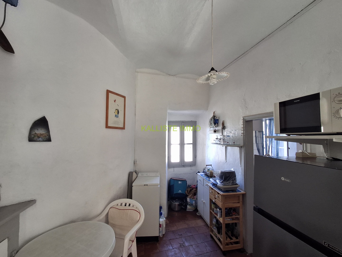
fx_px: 158
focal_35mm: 16
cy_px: 128
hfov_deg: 94.5
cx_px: 171
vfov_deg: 78.1
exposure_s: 1/50
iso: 64
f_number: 2.2
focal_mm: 1.64
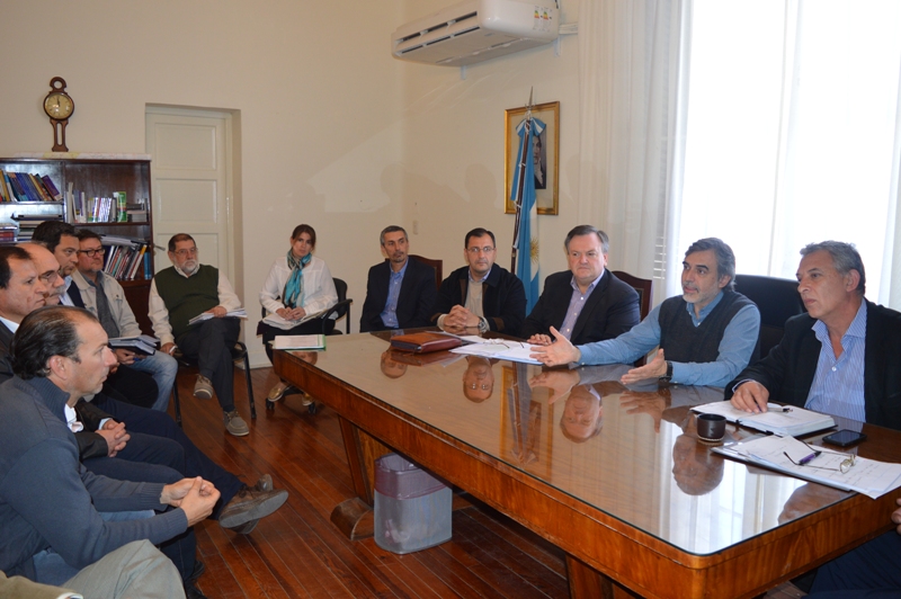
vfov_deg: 47.9
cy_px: 300
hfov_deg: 67.4
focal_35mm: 27
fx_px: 675
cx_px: 450
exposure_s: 1/60
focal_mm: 18
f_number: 4
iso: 400
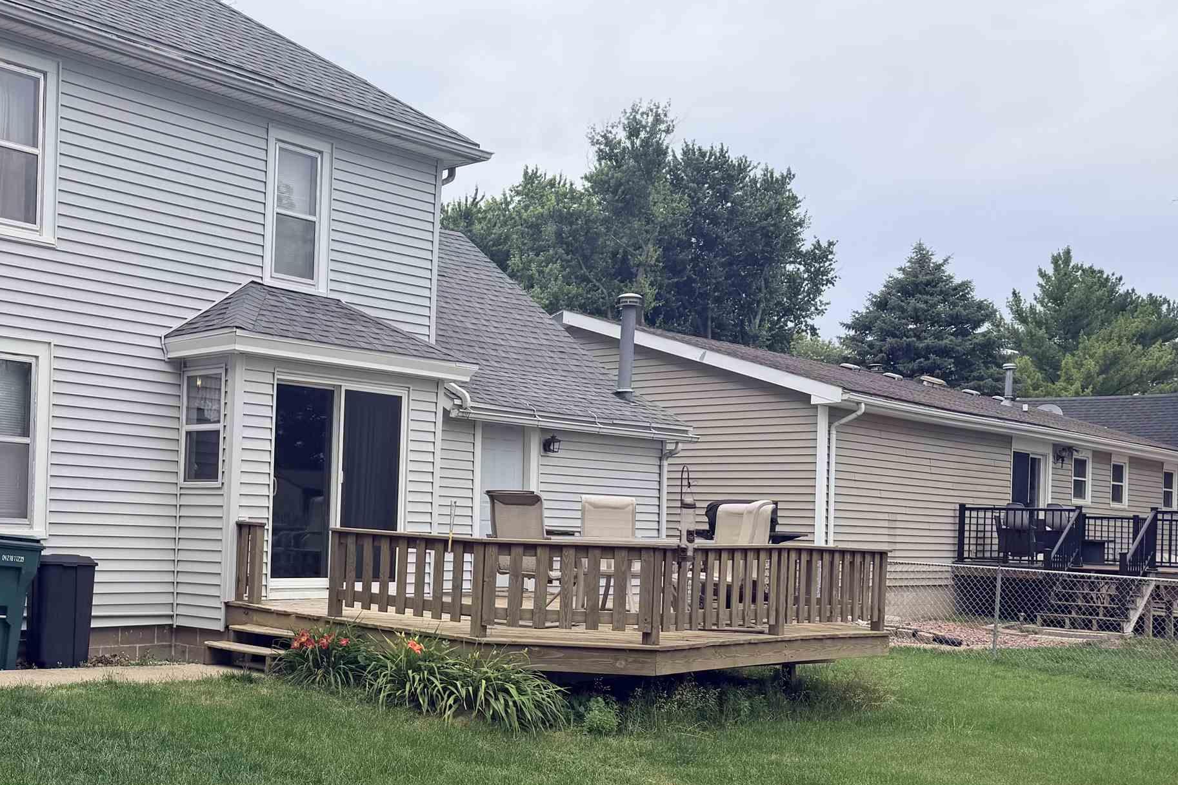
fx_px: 1374
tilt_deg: +1.7
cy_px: 515
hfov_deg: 44.3
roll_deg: -2.1
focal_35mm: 42
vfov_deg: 31.7
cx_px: 243
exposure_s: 1/3759
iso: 80
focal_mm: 6.76
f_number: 1.78
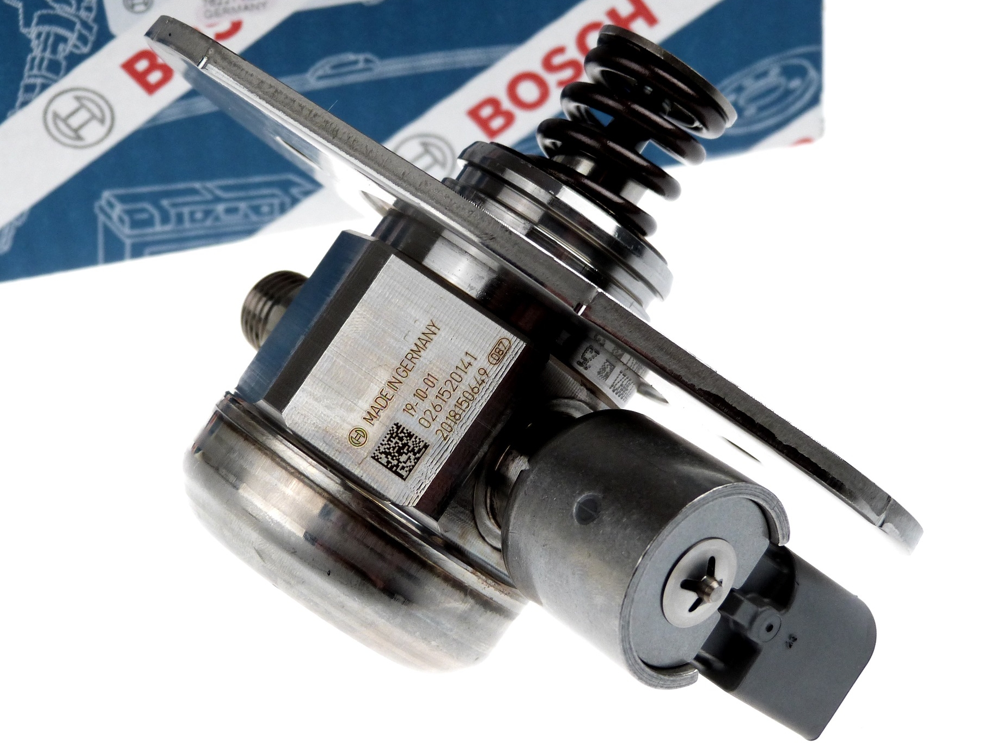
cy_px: 376
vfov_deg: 19.9
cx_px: 509
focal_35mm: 74
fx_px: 2140
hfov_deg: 26.3
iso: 200
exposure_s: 1/200
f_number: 3.3
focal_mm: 12.1
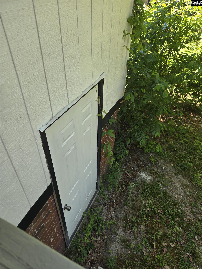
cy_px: 134
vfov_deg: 73.9
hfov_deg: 58.9
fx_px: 179
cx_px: 101
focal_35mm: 23
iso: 25
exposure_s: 1/194
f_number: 1.8
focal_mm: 5.4
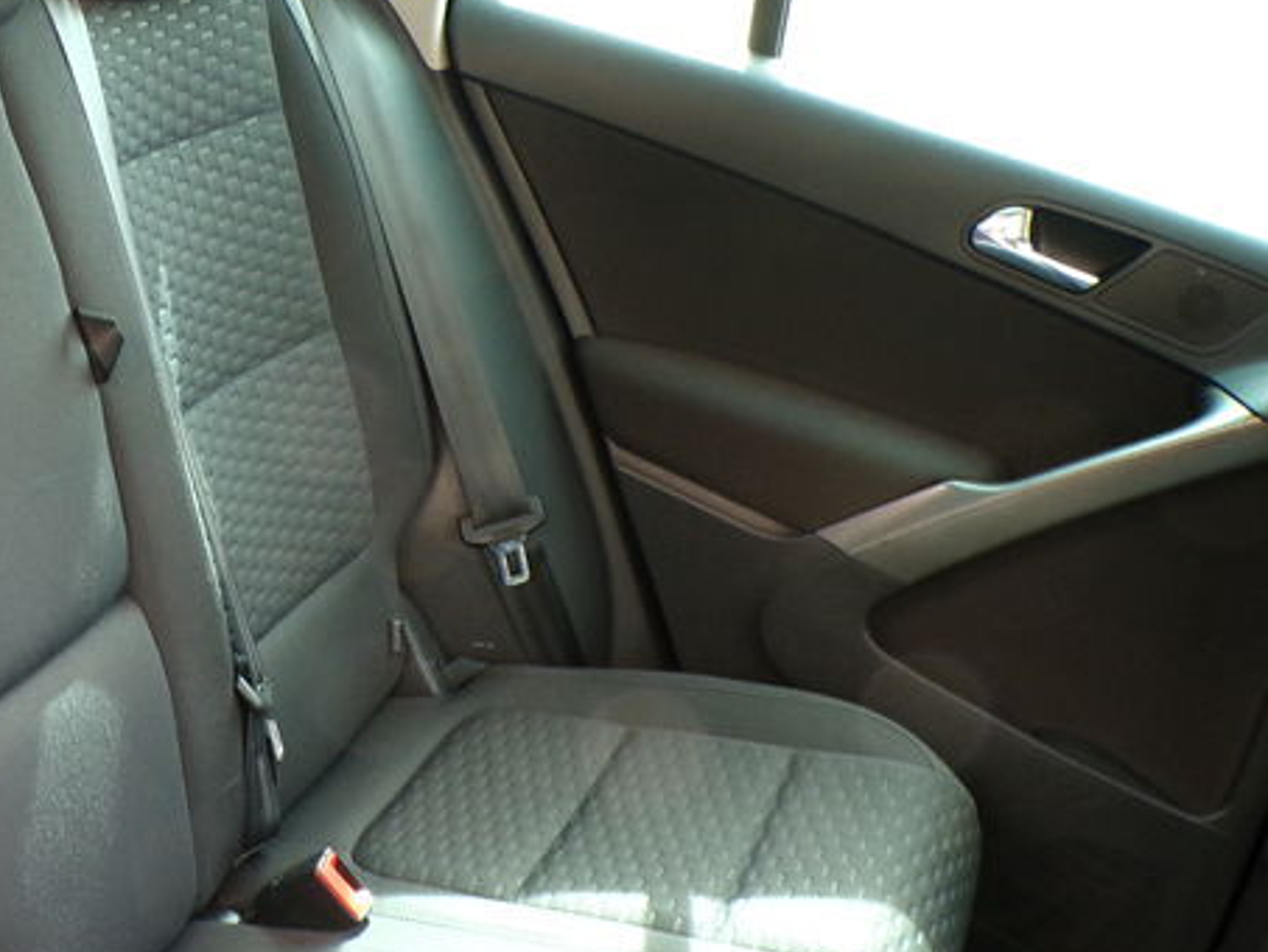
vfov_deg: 27.4
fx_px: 1942
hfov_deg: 35.0
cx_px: 249
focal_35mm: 53
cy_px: 627
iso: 200
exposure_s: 1/28
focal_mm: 4.3
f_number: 3
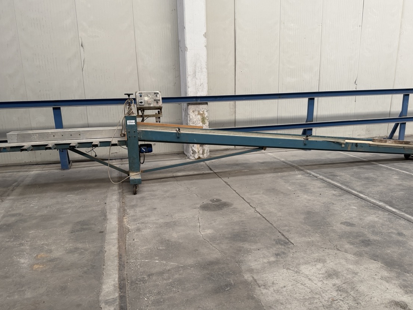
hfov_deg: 63.4
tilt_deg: -13.4
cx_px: 215
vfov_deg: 49.7
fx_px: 334
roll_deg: +1.2
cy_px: 163
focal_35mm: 28
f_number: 1.78
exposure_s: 1/102
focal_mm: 6.76
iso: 200
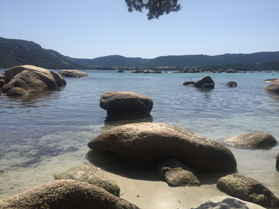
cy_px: 104
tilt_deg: -7.7
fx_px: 234
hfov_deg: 61.7
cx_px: 140
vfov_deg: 48.2
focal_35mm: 29
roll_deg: -1.0
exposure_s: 1/3049
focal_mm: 4.15
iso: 32
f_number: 2.2
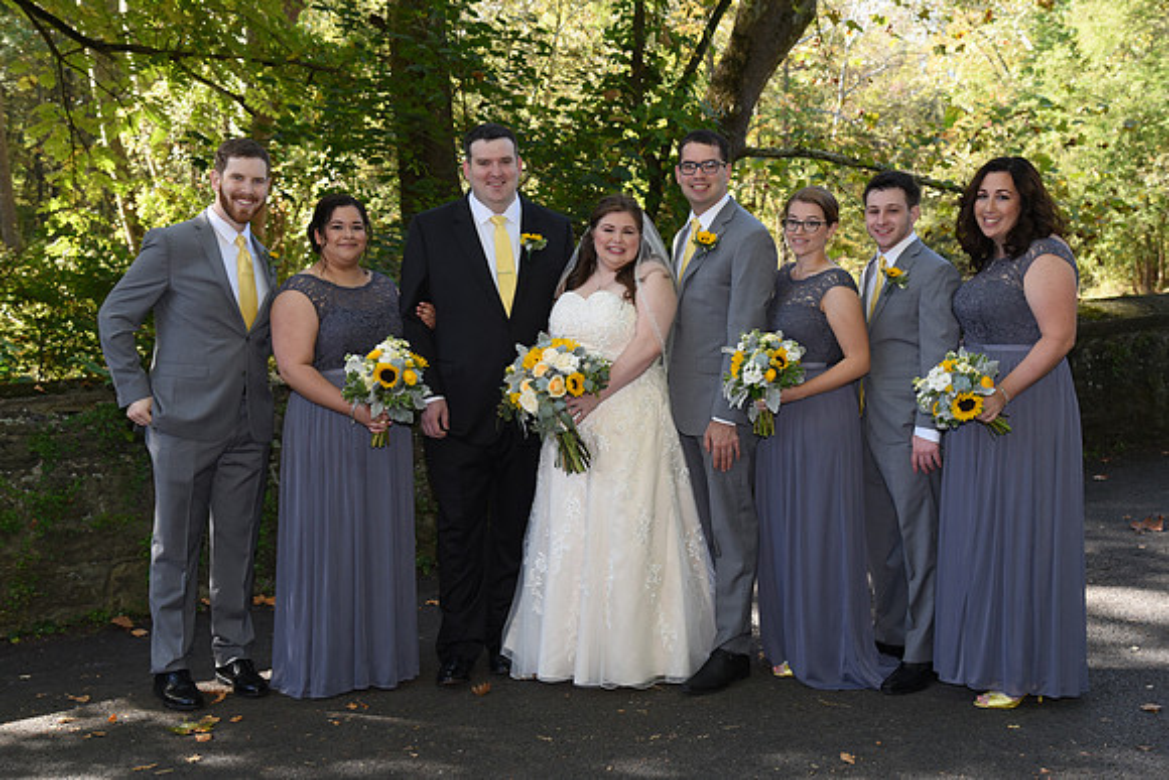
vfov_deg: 28.1
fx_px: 1559
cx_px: 584
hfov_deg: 41.1
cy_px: 390
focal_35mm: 48
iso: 640
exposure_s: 1/200
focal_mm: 48
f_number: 6.3
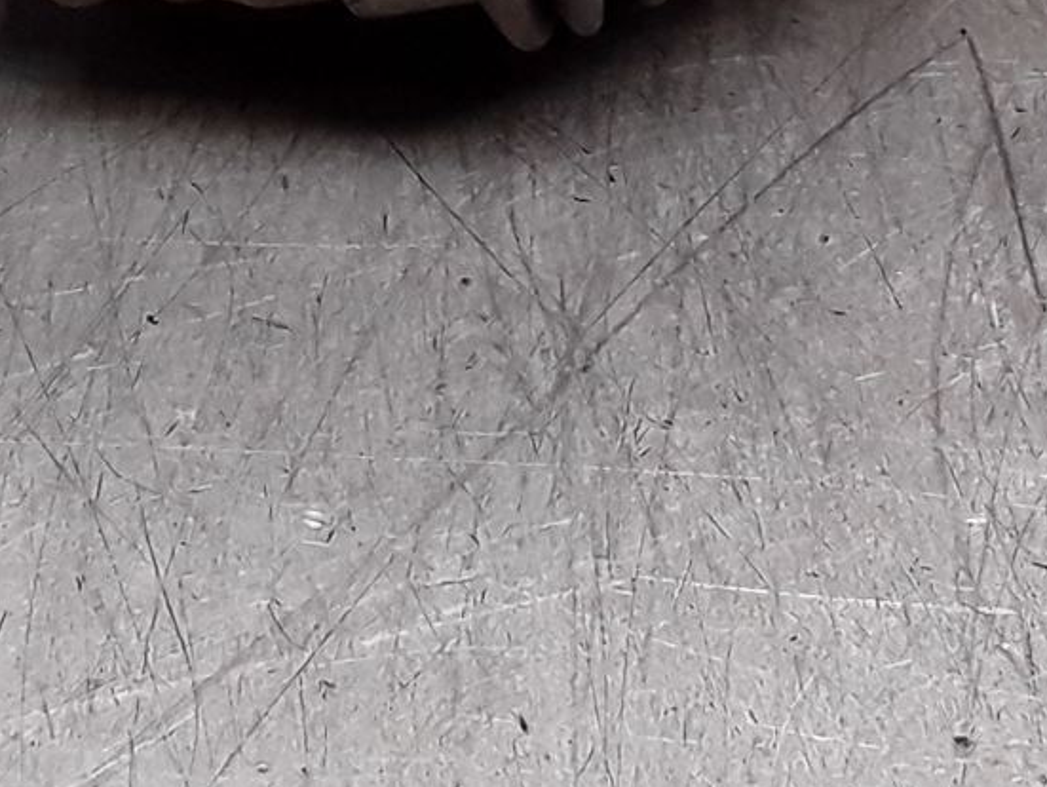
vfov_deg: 13.2
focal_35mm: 104
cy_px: -527
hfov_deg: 18.9
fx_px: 3148
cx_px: 557
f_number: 1.9
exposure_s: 1/104
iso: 100
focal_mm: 2.91
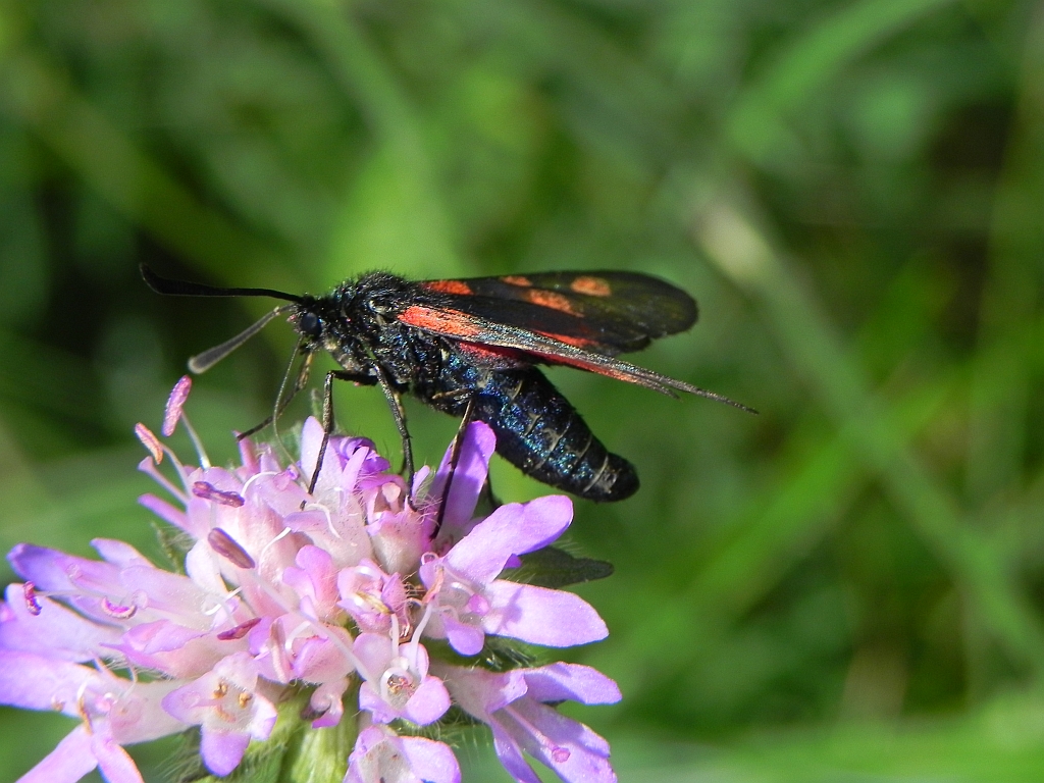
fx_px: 3167
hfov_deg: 18.7
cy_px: 392
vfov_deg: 14.1
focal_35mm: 105
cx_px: 522
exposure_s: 1/586
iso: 160
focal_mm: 18.8
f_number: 5.6
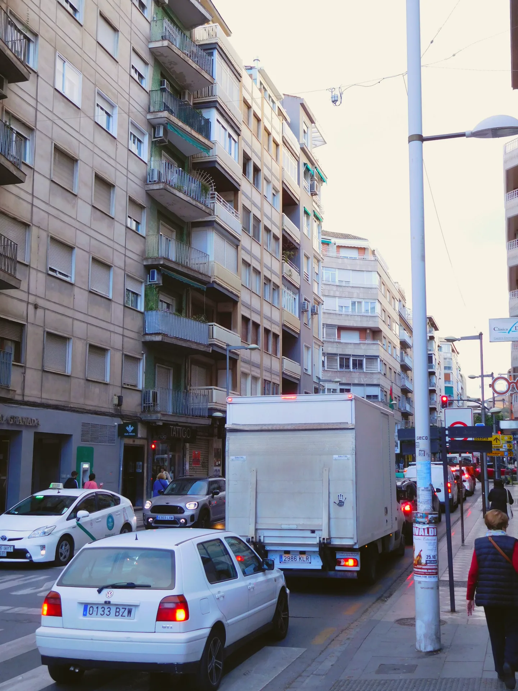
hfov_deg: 36.0
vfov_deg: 46.8
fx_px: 798
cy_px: 346
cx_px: 259
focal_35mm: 40
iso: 125
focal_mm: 7.1
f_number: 3.9
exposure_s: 1/50
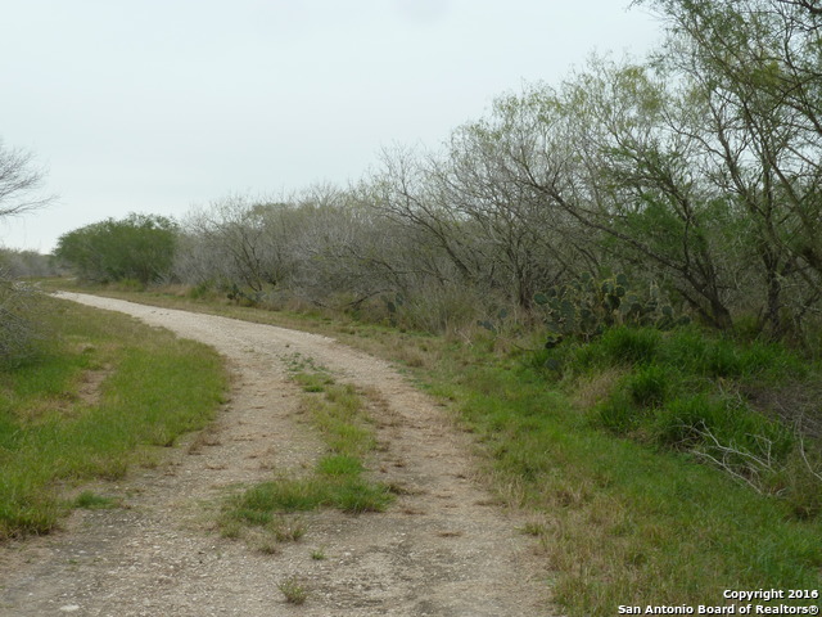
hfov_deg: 34.9
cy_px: 308
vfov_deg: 26.6
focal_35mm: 55
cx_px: 411
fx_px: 1306
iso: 80
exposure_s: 1/60
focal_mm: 9.1
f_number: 3.9
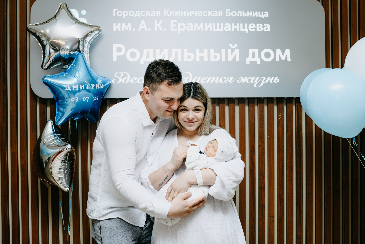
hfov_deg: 53.1
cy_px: 121
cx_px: 185
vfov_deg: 36.9
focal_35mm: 36
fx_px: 365
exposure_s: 1/160
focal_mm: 35
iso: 200
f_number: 4
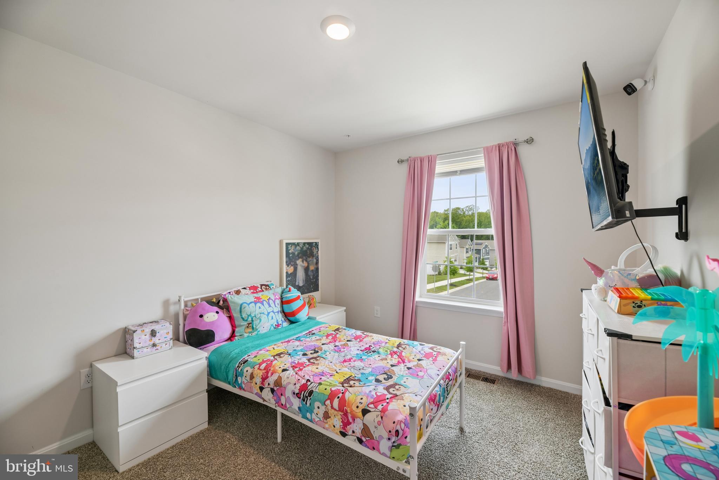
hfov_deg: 104.3
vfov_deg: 81.2
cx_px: 360
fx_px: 280
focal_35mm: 14
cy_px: 240
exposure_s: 1/25
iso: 100
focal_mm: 14
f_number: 8
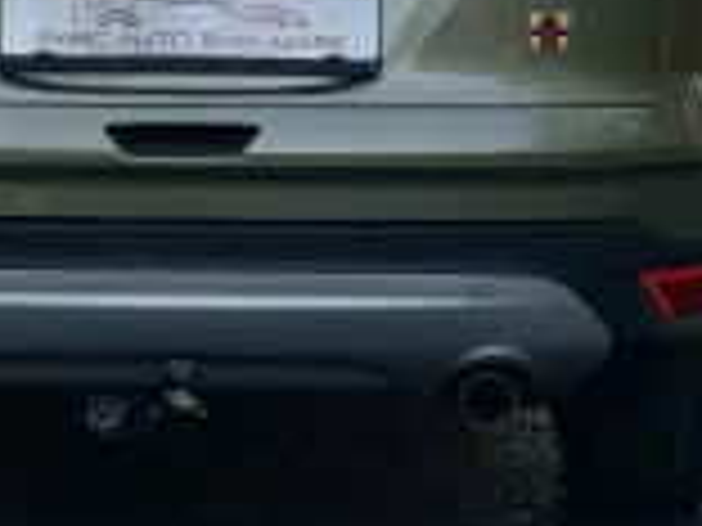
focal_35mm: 111
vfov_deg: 13.2
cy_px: -4
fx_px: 2251
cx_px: 153
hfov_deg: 17.6
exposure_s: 1/1754
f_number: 1.78
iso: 80
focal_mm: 6.76
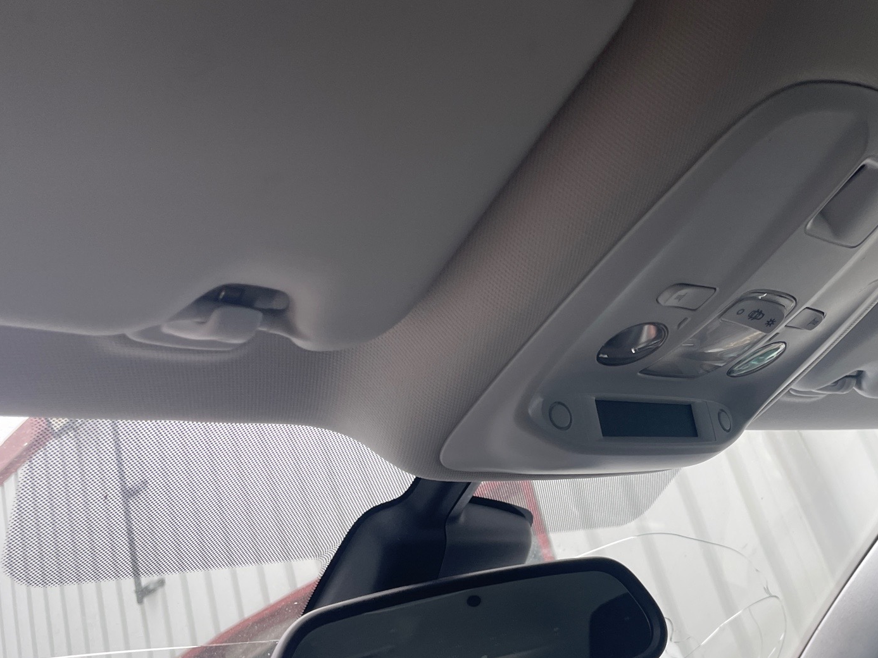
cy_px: 373
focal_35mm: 36
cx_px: 584
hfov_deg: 50.4
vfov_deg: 39.6
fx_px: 913
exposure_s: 1/121
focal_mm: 4.2
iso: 40
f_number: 1.6
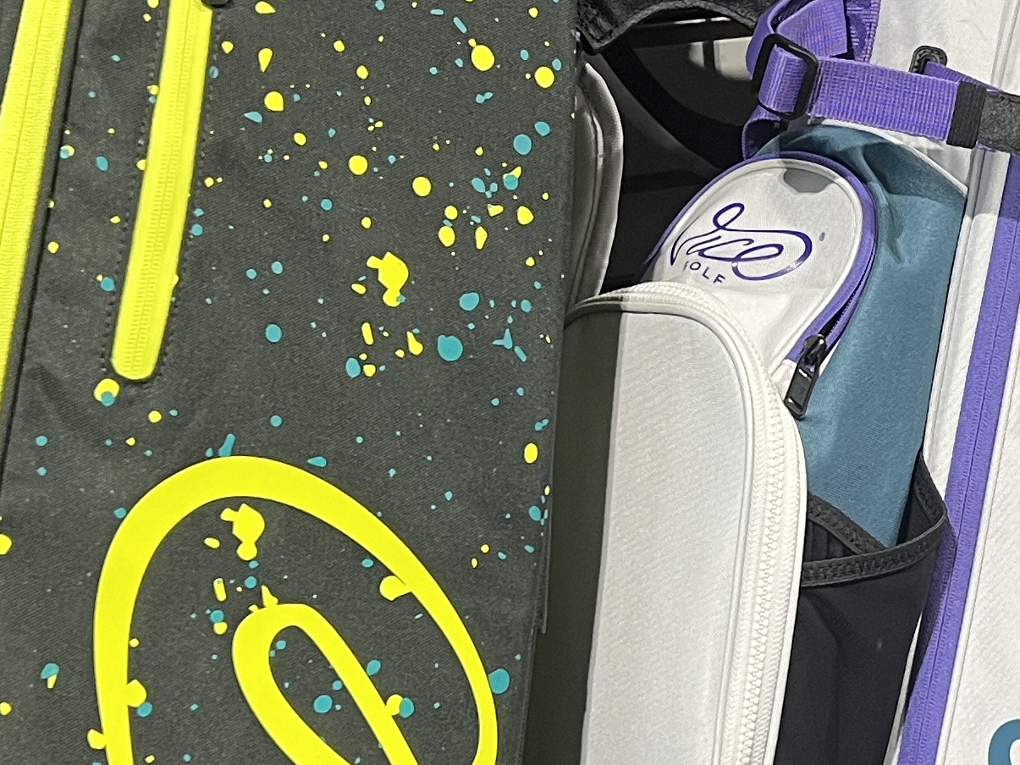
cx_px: 997
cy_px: 389
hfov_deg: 21.8
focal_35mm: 87
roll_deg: +5.3
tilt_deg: -10.5
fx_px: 2564
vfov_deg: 17.0
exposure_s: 1/79
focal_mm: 5.7
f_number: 1.5
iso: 125
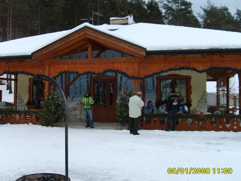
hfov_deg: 50.1
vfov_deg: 38.7
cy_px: 87
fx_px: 258
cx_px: 115
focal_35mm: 37
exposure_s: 1/350
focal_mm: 5.8
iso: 50
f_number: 2.8
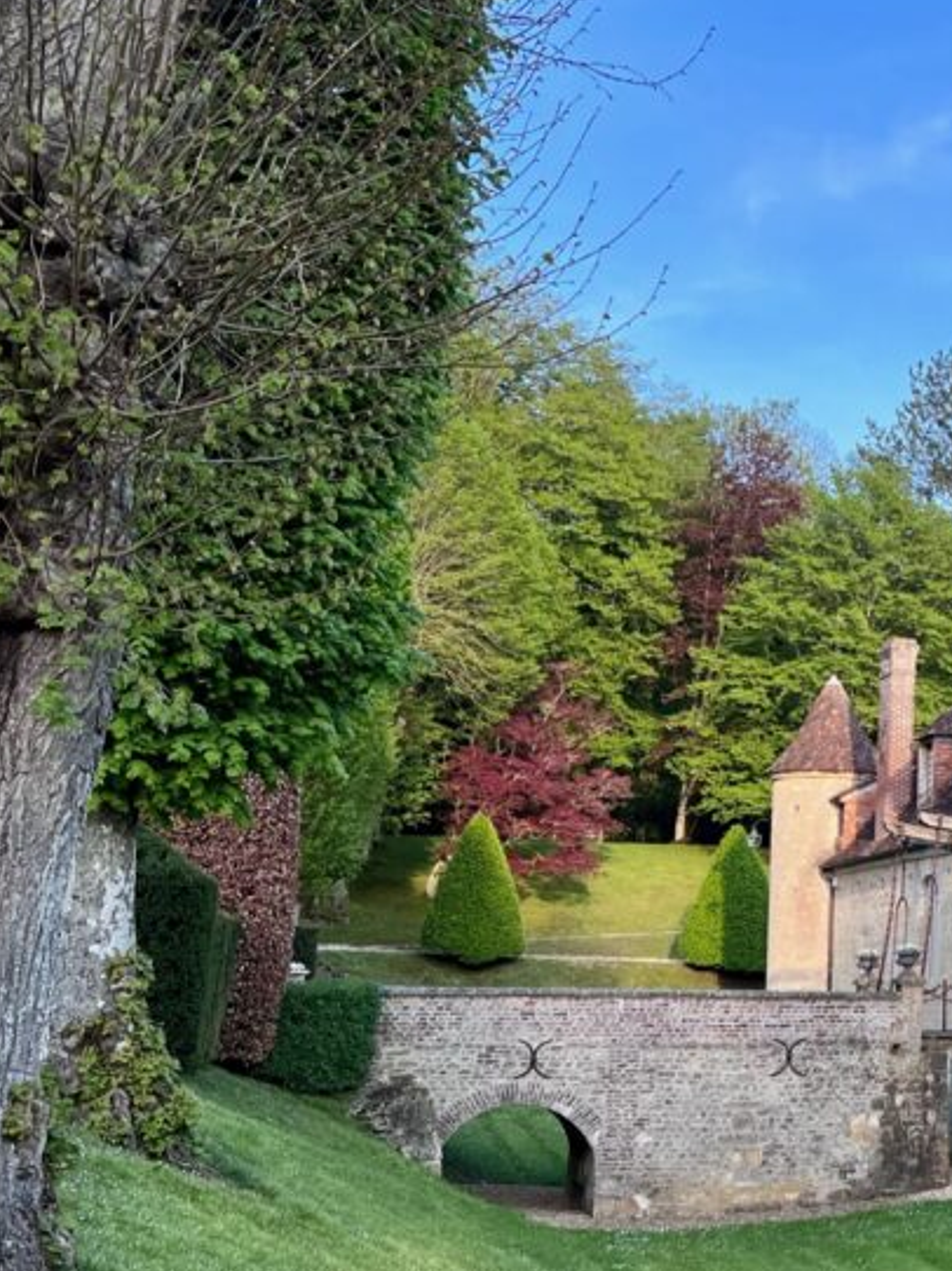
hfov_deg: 26.8
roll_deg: +2.9
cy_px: 704
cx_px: 1147
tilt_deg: +6.6
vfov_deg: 39.6
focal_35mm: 48
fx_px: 1761
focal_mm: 5.7
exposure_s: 1/840
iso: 50
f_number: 1.5
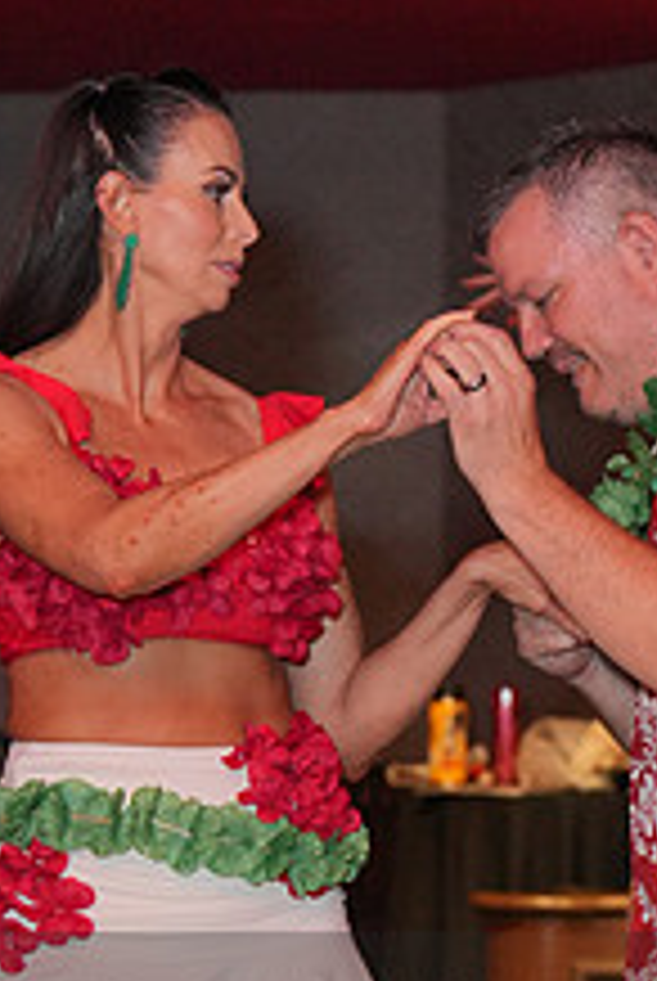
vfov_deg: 10.9
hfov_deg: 7.4
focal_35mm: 186
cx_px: 475
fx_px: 5075
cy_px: 1084
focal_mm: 70
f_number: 4
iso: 4000
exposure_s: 1/200
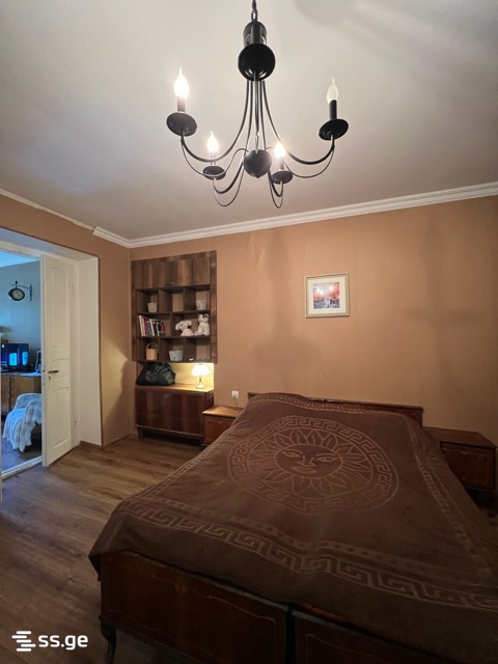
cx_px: 249
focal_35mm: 13
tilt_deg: +0.5
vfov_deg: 106.2
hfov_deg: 89.9
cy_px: 332
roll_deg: +1.3
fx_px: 249
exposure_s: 1/33
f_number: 1.8
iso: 640
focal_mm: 1.57
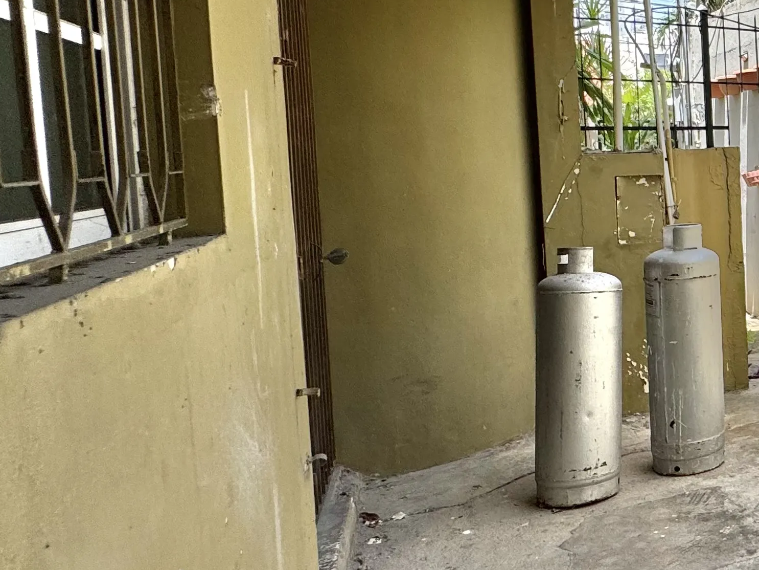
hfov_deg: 35.3
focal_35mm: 38
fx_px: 833
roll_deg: +1.5
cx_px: 965
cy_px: 202
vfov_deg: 37.4
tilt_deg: -4.2
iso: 40
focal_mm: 2.22
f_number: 2.2
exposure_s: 1/541
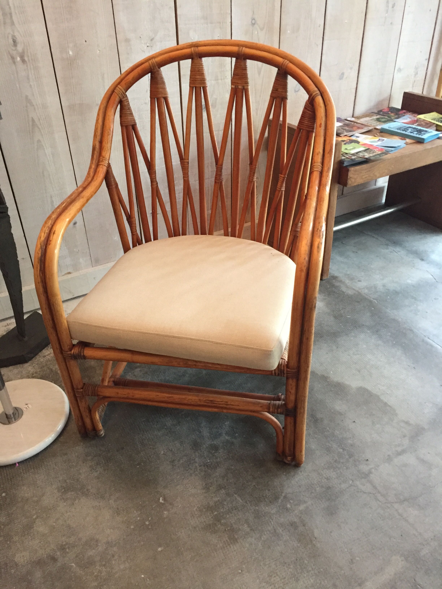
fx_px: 494
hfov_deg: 48.2
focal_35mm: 29
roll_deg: +1.3
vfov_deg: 61.7
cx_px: 221
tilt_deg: -32.4
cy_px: 294
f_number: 2.2
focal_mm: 4.15
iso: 250
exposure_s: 1/33
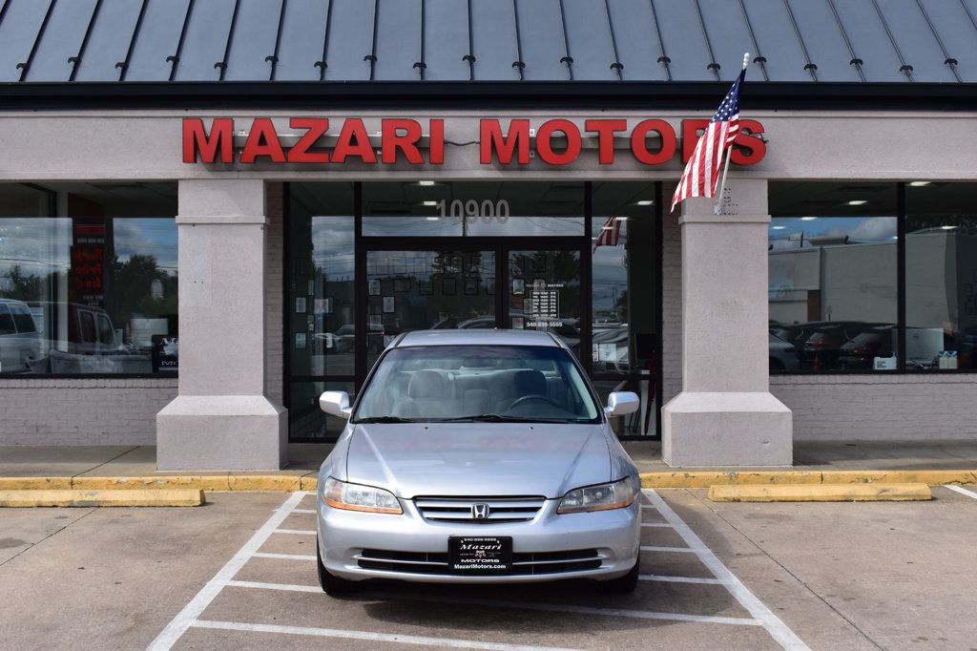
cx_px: 488
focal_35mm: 46
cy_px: 326
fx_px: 1261
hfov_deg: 42.3
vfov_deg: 28.9
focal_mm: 31
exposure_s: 1/500
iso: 360
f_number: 11
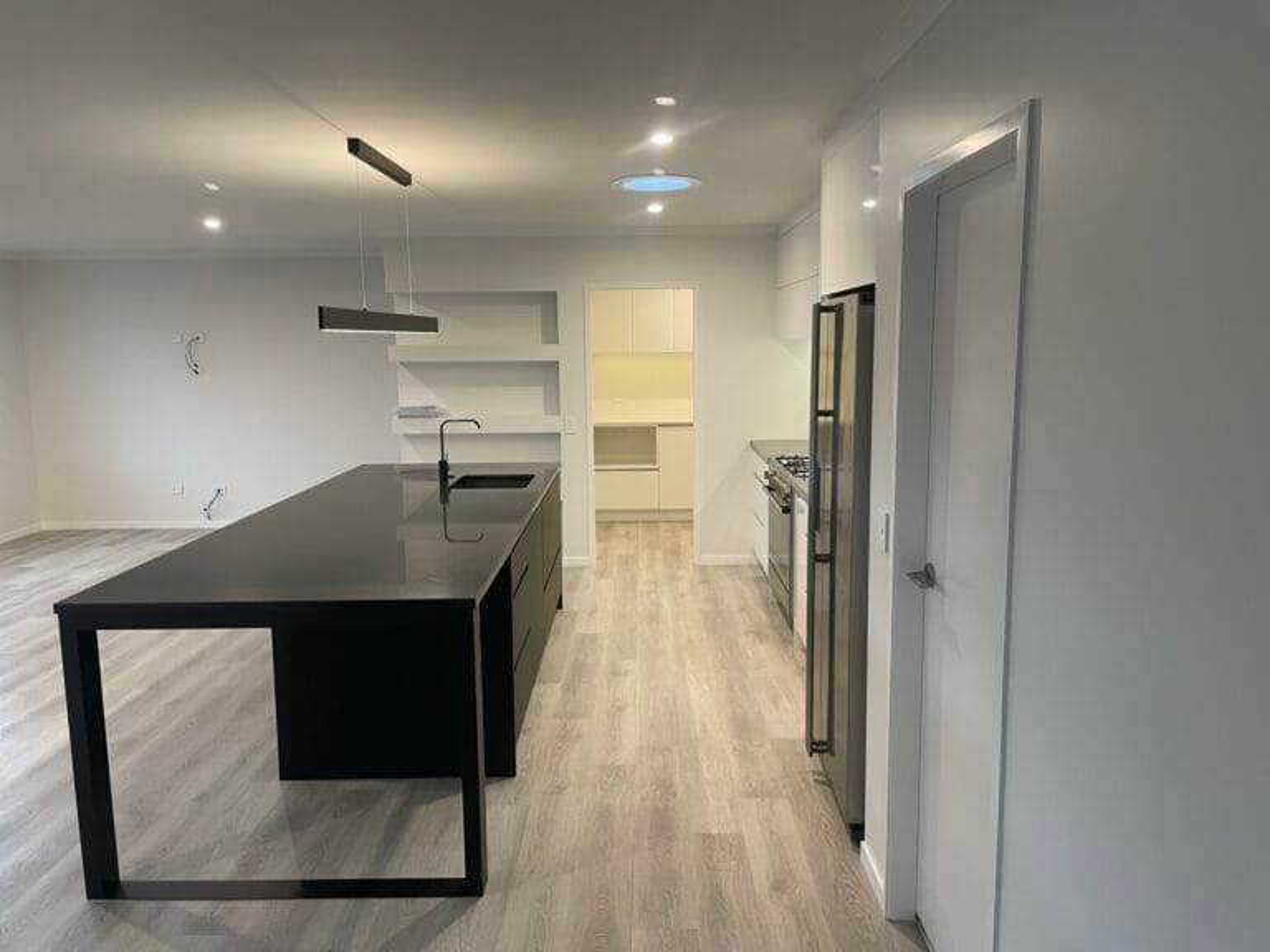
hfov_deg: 67.3
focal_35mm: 26
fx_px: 954
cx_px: 635
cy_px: 476
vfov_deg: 53.1
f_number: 1.6
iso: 100
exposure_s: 1/50
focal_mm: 4.2
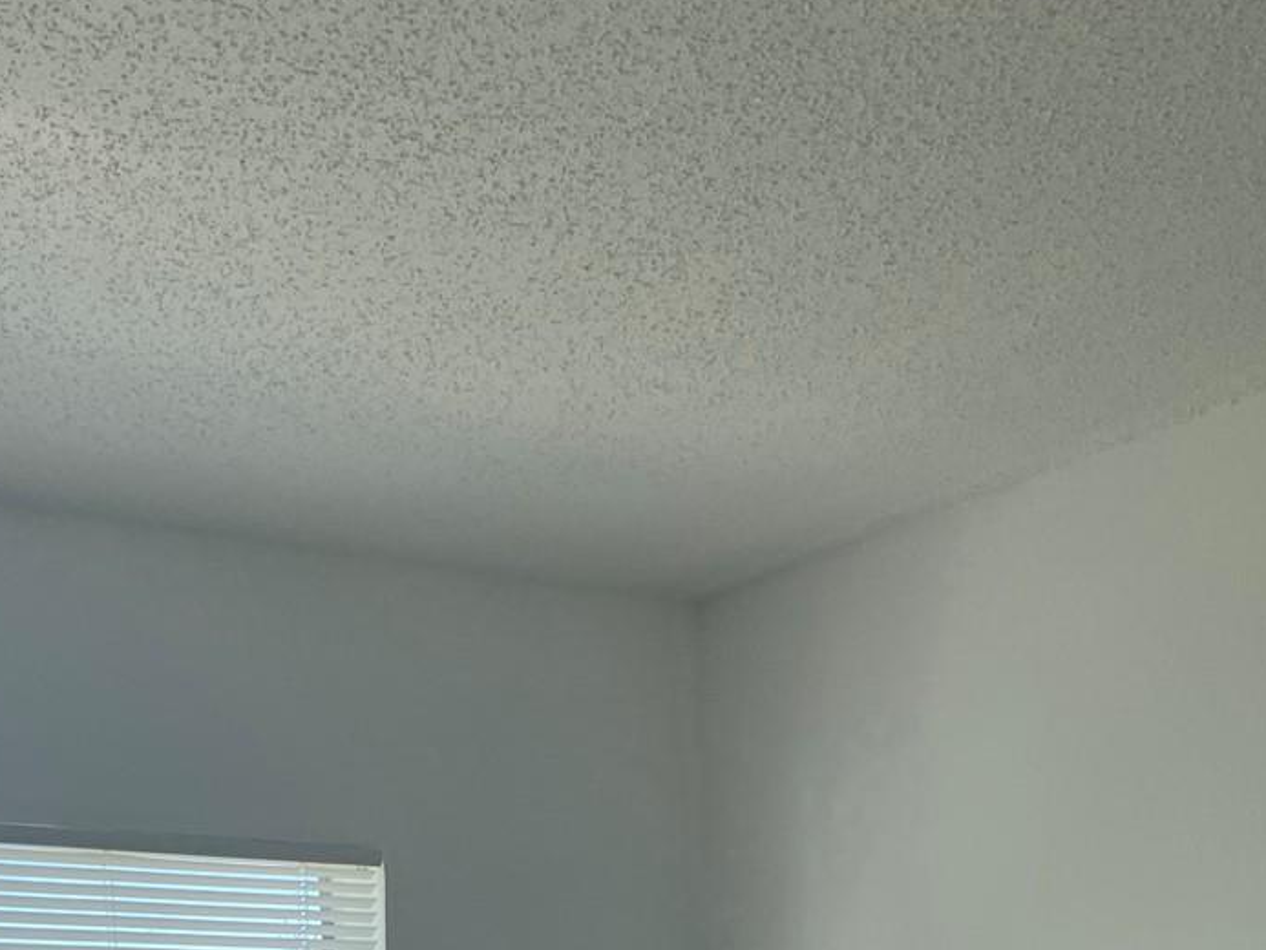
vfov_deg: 22.9
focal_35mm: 60
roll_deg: +1.6
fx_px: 2195
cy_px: 1054
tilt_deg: +4.5
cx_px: 325
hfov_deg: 31.6
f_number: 1.6
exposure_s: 1/1171
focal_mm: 4.2
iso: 32
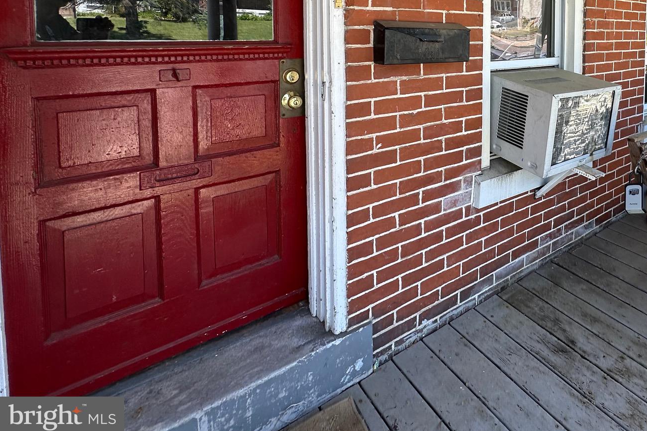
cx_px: 510
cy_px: 54
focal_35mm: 23
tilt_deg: -1.8
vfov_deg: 49.8
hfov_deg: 69.3
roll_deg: -0.4
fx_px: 413
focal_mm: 2.22
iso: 40
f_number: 2.2
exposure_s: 1/202
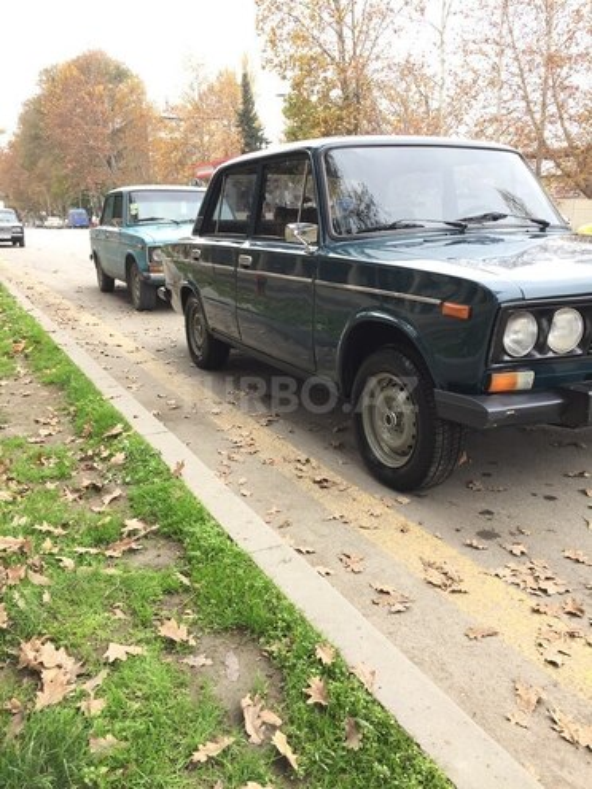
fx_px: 661
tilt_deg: -13.3
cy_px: 394
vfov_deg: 61.7
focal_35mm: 29
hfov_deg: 48.2
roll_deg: -0.1
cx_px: 296
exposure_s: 1/100
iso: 32
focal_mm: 4.15
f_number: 2.2
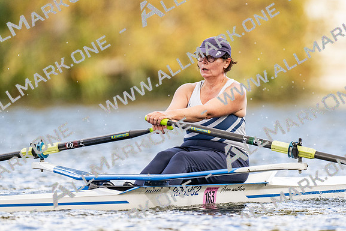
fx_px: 8700
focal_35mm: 905
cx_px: 173
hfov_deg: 2.3
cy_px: 116
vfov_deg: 1.5
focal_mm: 600
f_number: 4
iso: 900
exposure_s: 1/2500
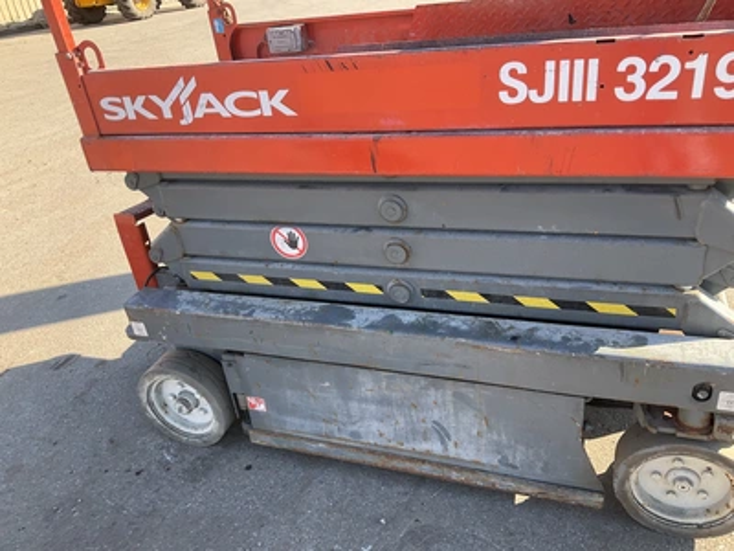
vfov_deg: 48.2
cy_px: 276
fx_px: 615
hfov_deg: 61.7
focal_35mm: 29
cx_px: 367
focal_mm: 3
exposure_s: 1/316
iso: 25
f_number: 1.8
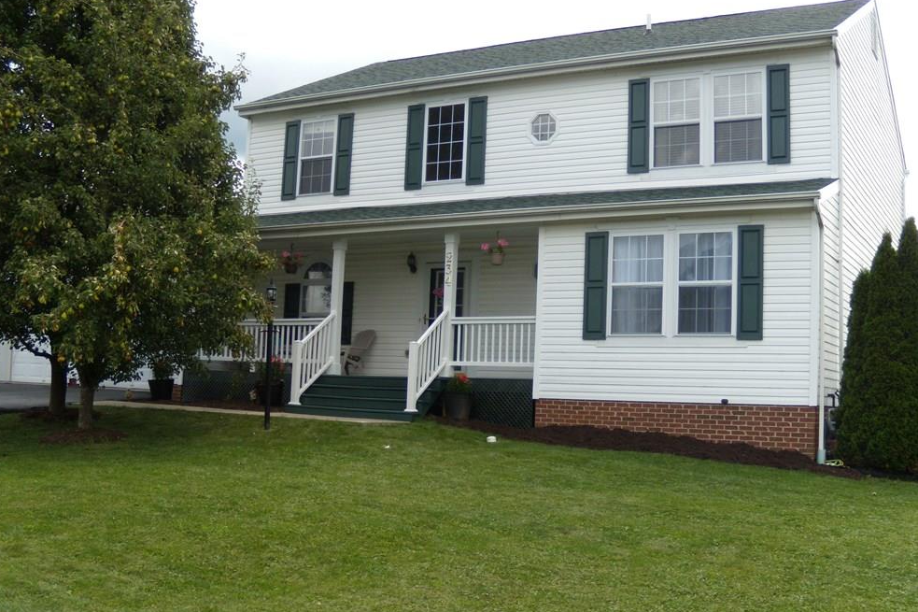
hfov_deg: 49.6
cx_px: 472
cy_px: 317
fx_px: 994
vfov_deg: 34.2
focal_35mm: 39
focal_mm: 6.4
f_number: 3.6
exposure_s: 1/320
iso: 80
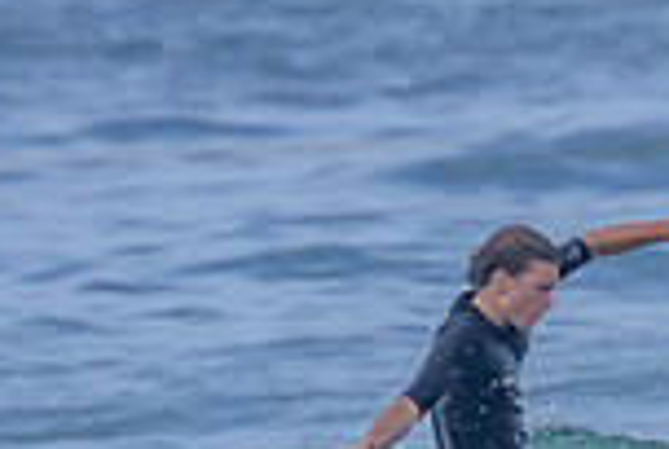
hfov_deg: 0.5
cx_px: 299
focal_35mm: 4100
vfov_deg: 0.3
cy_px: 587
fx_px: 76340
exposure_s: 1/2000
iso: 640
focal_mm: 800
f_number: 11
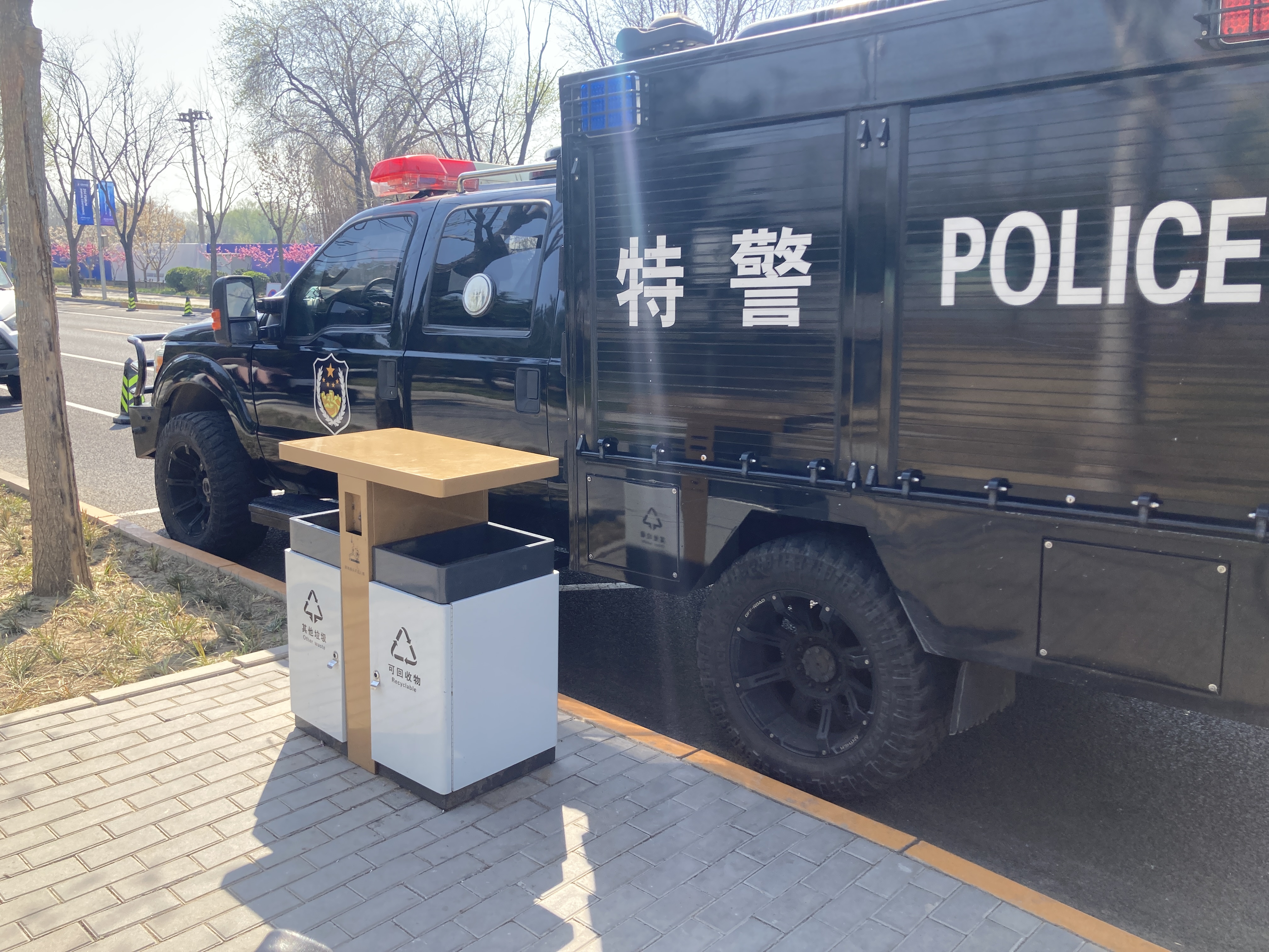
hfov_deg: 63.4
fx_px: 1026
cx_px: 634
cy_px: 476
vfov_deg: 49.7
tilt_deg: -11.0
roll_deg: -1.1
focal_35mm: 28
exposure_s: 1/640
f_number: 1.8
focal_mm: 3.99
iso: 20
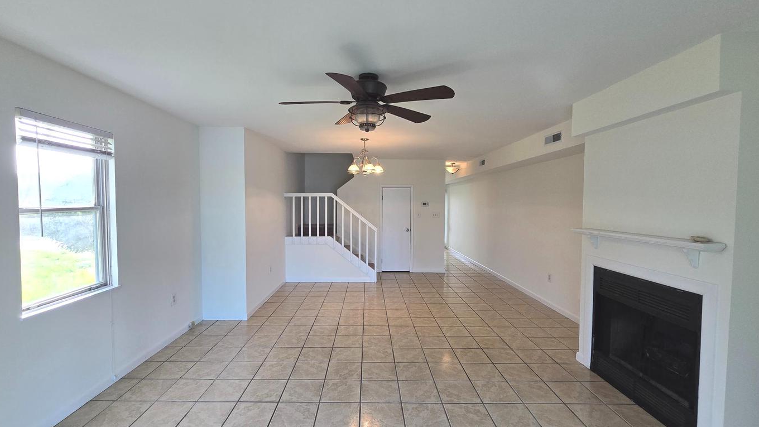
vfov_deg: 70.5
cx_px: 368
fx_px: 302
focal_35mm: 15
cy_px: 220
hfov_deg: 103.0
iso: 64
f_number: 2.2
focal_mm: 2.2
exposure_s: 1/120
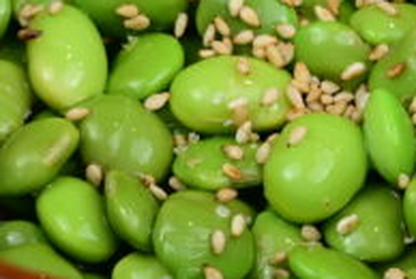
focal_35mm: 277
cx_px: 309
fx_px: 3201
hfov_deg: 7.4
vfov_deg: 5.0
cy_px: 5
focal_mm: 35
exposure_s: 1/30
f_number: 7.1
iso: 320
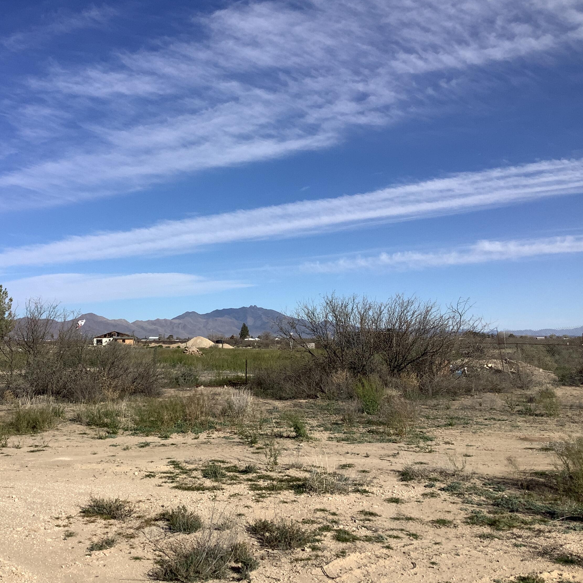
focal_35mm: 37
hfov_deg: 44.7
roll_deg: +0.4
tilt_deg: +2.5
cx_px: 230
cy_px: 293
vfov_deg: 44.9
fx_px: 705
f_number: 2.4
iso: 25
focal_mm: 3.3
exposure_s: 1/2331
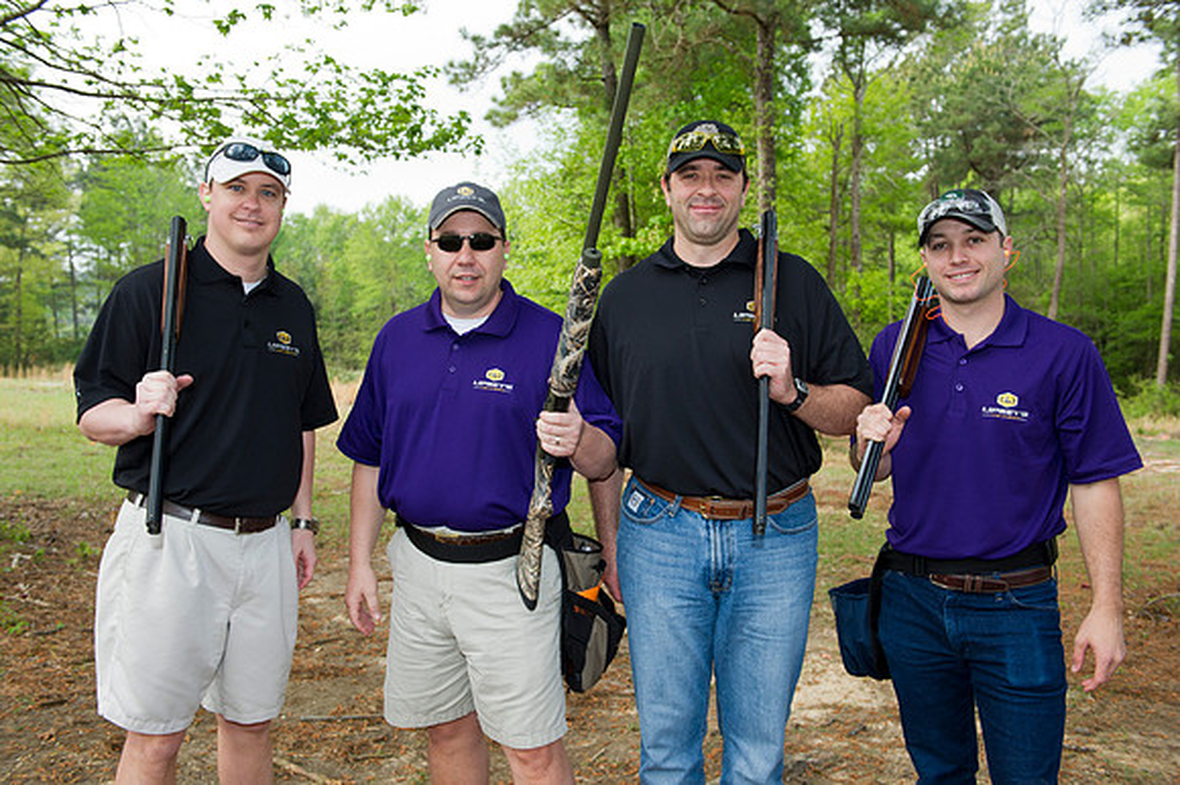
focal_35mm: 32
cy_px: 392
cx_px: 590
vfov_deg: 41.1
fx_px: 1048
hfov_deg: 58.7
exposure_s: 1/250
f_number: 5.6
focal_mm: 32
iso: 320
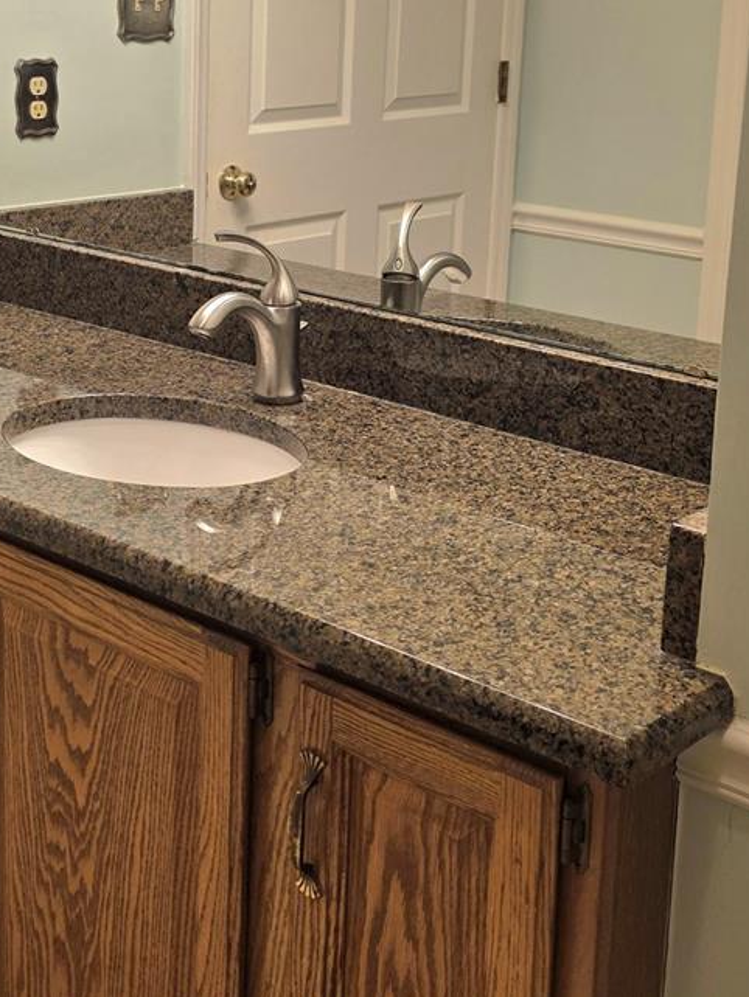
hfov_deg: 26.4
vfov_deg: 34.2
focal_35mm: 55
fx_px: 1586
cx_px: 249
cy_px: 247
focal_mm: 6.3
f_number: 1.7
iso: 64
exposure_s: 1/120
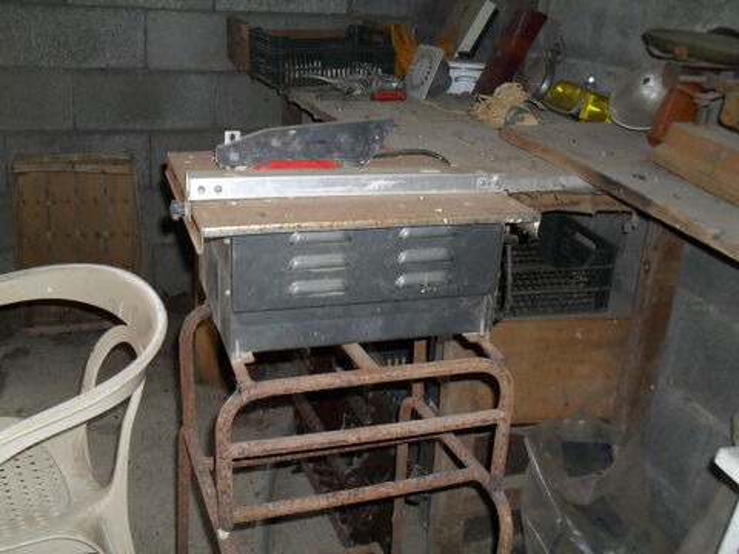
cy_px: 277
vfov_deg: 40.7
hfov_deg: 52.6
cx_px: 370
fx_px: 747
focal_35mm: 35
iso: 200
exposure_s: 1/45
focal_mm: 6.3
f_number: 3.2
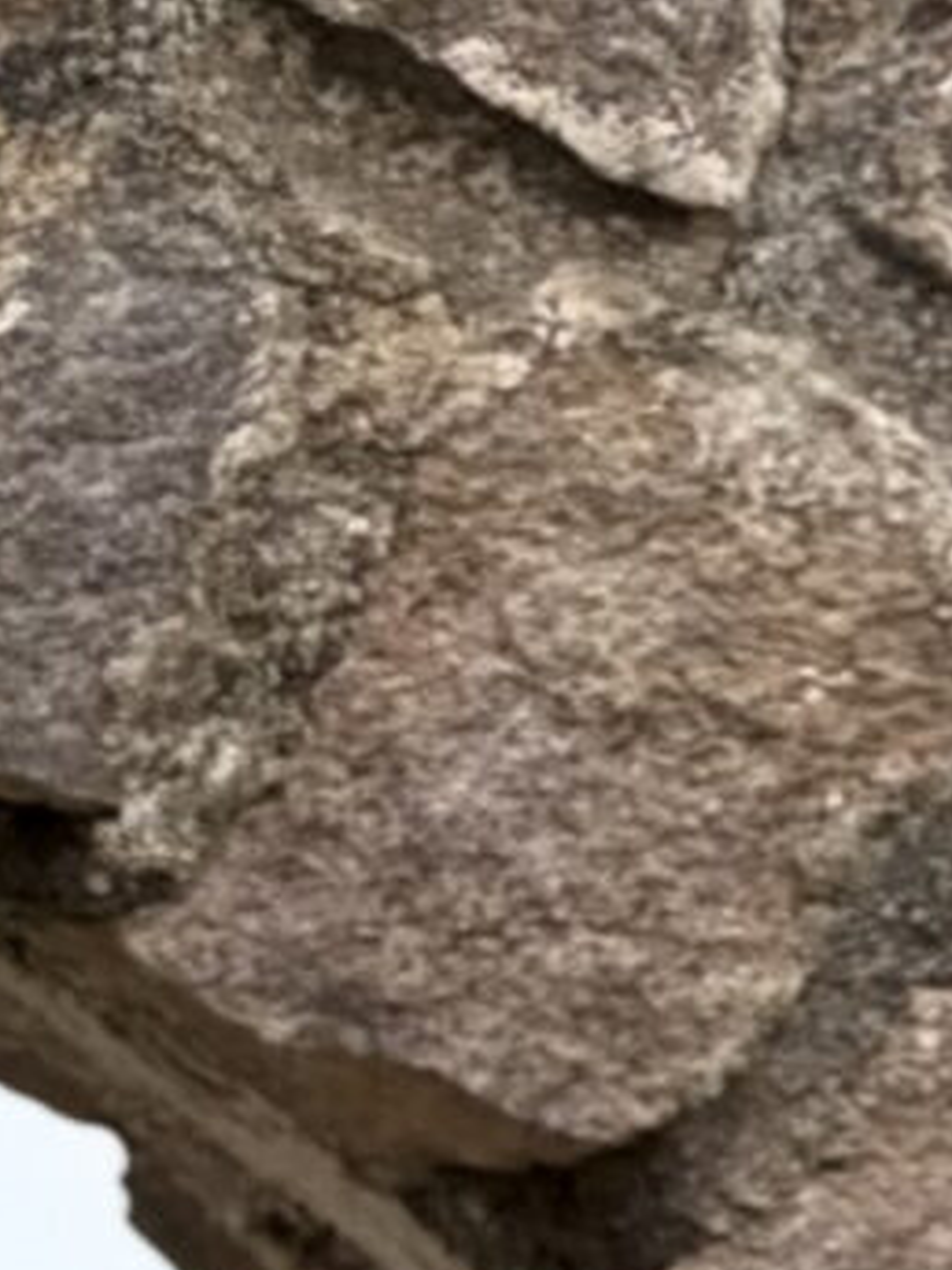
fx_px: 27282
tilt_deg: -5.3
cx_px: -2288
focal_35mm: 744
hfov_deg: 2.0
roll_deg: -0.3
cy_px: 4486
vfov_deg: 2.6
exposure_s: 1/527
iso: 50
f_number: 2.8
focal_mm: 16.89
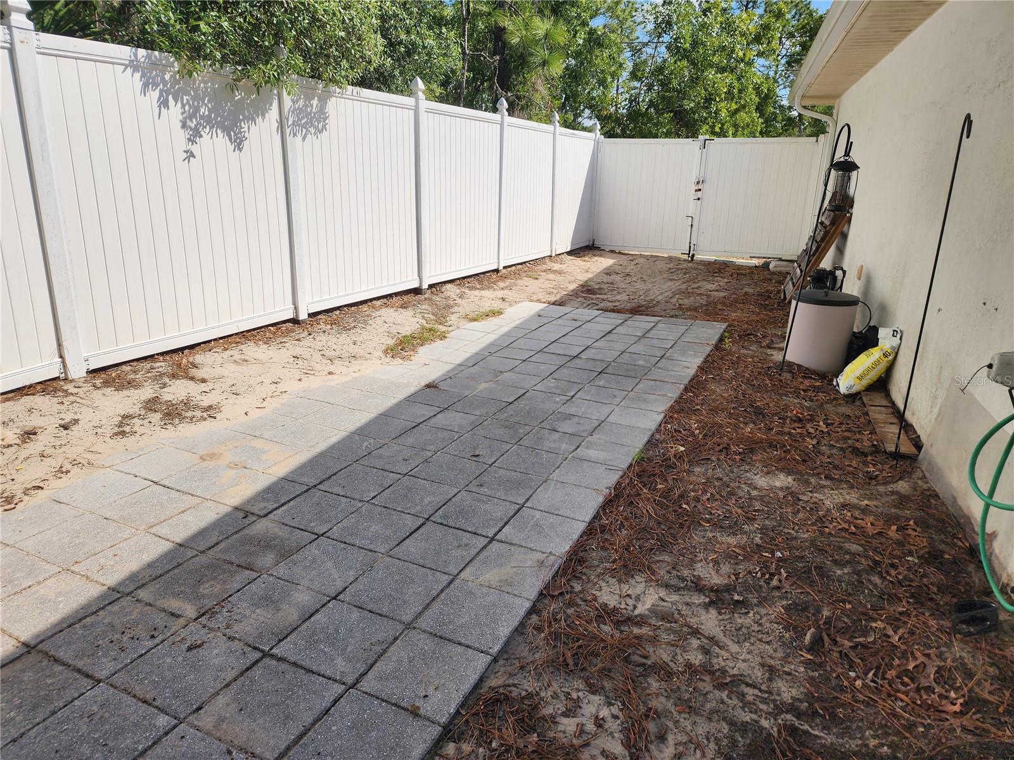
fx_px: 674
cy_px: 380
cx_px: 507
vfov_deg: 58.9
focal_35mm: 23
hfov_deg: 73.9
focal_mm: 6.4
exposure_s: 1/1422
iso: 12
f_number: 1.8
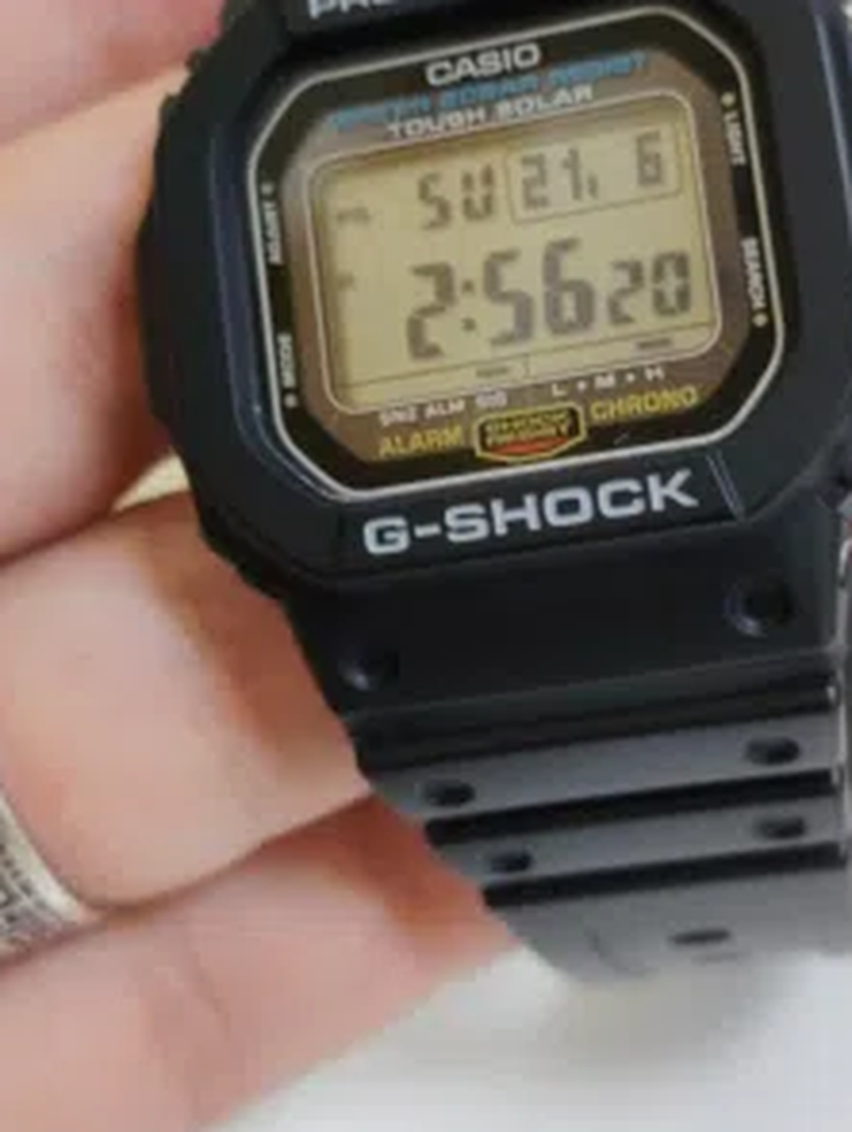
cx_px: 499
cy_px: 445
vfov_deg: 29.7
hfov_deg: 22.6
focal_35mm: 65
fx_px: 2129
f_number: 4
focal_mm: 5.25
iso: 228
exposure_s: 1/33.3
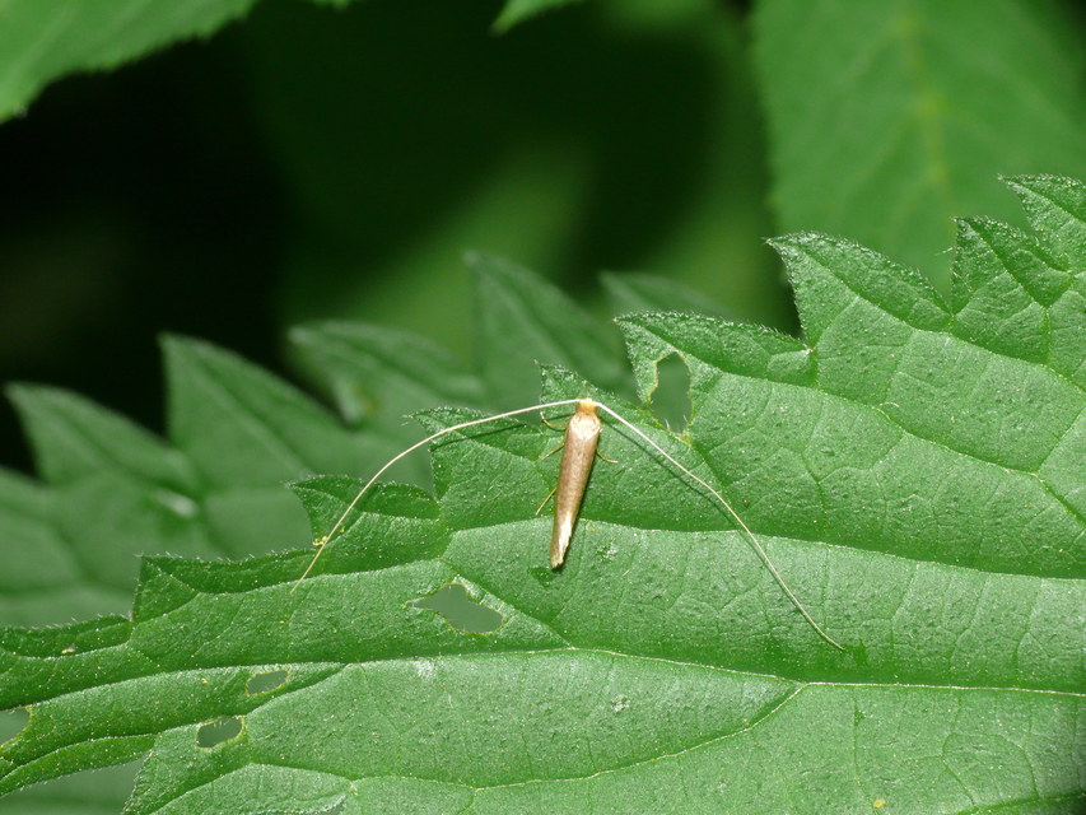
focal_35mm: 126
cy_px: 408
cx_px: 543
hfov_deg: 15.6
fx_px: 3954
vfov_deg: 11.8
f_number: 8
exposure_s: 1/30
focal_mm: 26.5
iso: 200
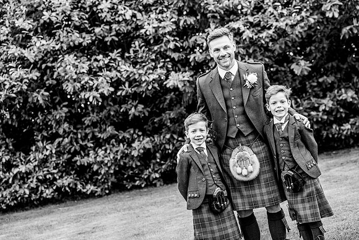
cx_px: 180
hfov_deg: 28.8
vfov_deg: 19.5
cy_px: 120
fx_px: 698
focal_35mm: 70
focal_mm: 70
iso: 400
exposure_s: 1/125
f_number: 4.5
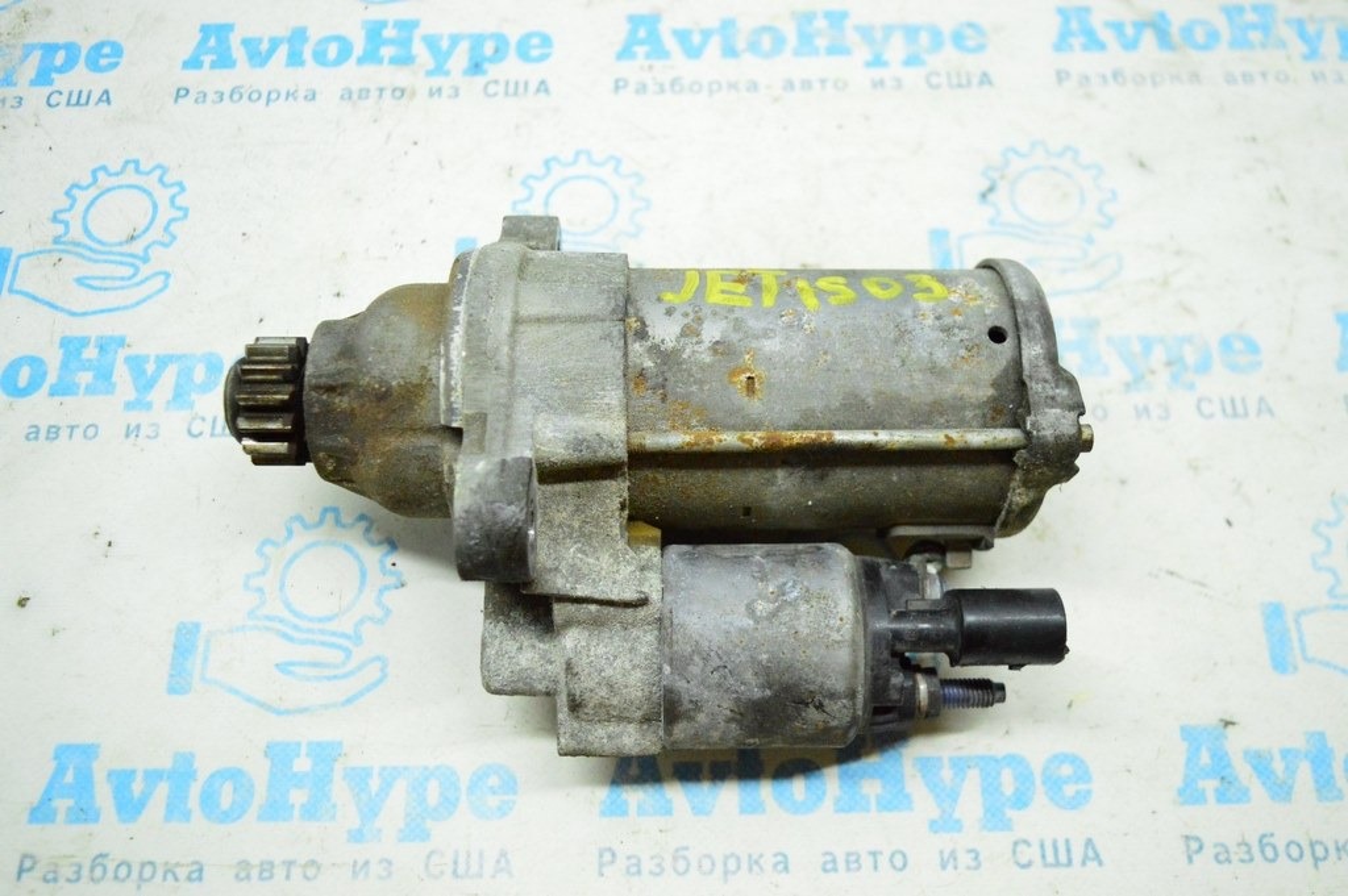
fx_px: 1235
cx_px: 674
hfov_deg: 57.3
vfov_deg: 39.9
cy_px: 448
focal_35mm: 33
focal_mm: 22
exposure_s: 1/500
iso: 6400
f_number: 4
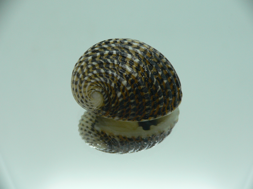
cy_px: 94
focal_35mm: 35
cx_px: 126
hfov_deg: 52.6
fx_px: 256
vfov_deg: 40.7
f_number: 2.8
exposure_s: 1/60
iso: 150
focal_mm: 4.6
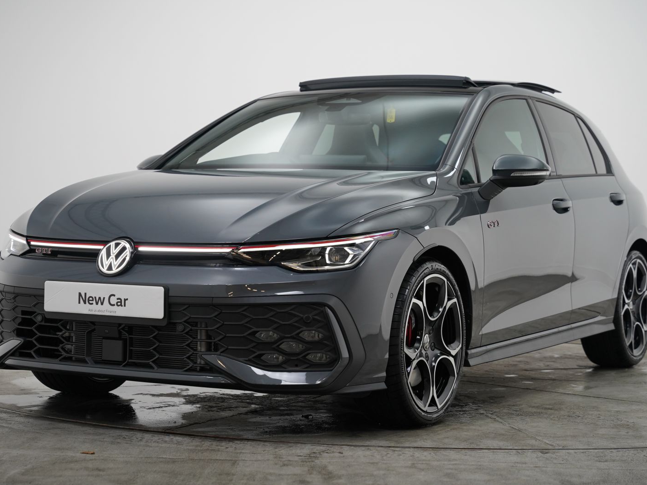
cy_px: 242
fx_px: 1377
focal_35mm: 74
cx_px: 321
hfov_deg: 26.5
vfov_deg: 20.0
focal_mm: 67.6
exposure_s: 1/160
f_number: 4
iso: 1250
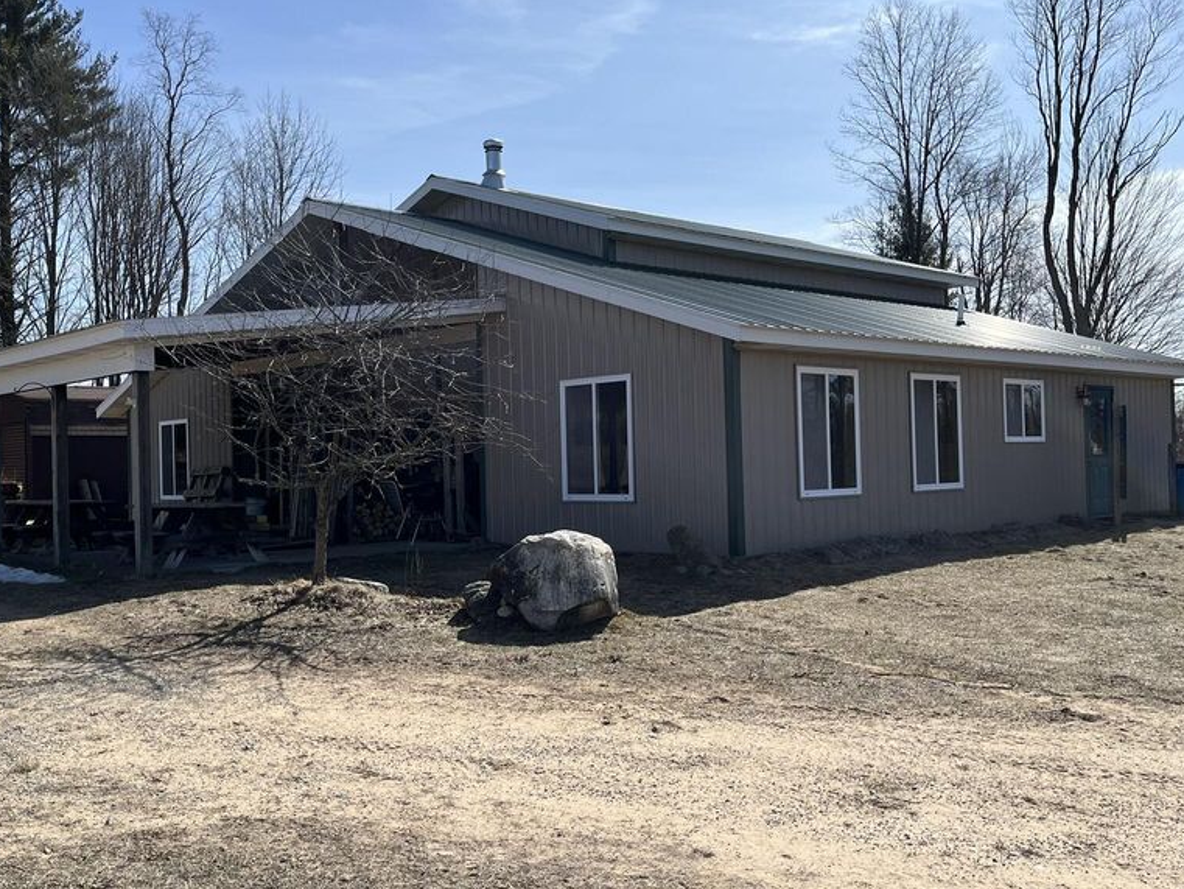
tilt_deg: +0.3
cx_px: 555
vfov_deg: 40.7
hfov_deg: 52.6
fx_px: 1197
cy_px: 442
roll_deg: +2.1
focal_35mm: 35
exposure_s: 1/5319
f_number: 1.6
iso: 50
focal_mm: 5.1
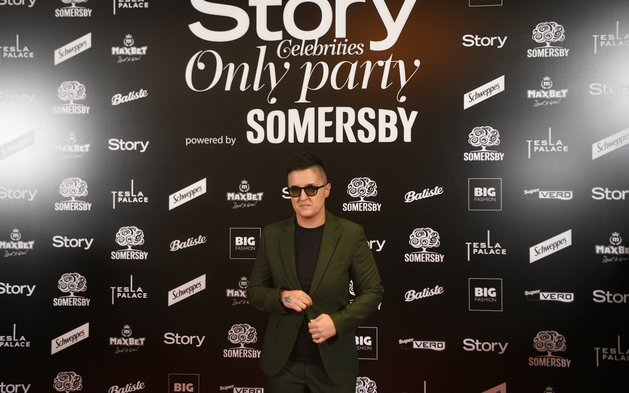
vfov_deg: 28.6
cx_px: 314
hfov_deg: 44.4
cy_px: 194
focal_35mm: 45
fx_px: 771
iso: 2500
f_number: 3.2
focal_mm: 44
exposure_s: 1/160
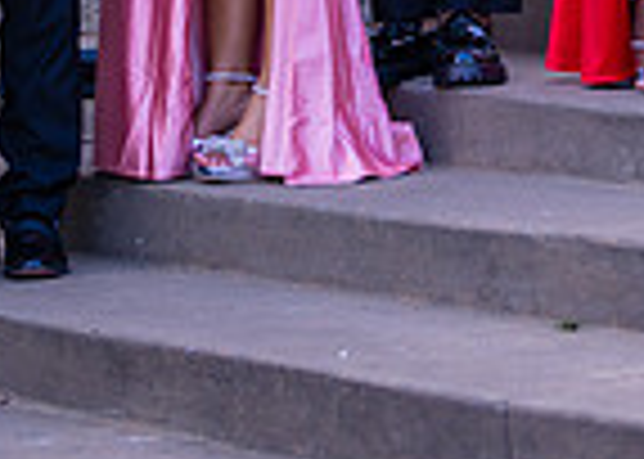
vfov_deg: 5.9
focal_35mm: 238
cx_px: 572
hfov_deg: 8.4
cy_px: -338
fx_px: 4351
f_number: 1.2
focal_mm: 50
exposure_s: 1/1600
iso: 200
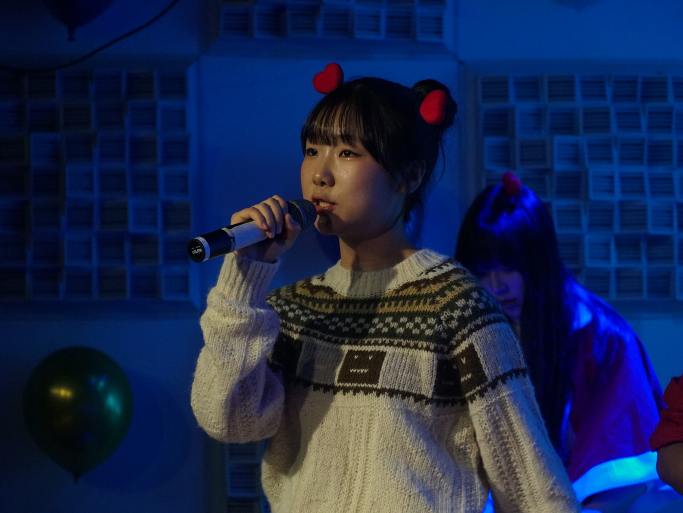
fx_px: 4333
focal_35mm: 220
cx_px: 379
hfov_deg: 9.0
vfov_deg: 6.8
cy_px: 256
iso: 2500
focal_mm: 135
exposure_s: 1/250
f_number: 5.6
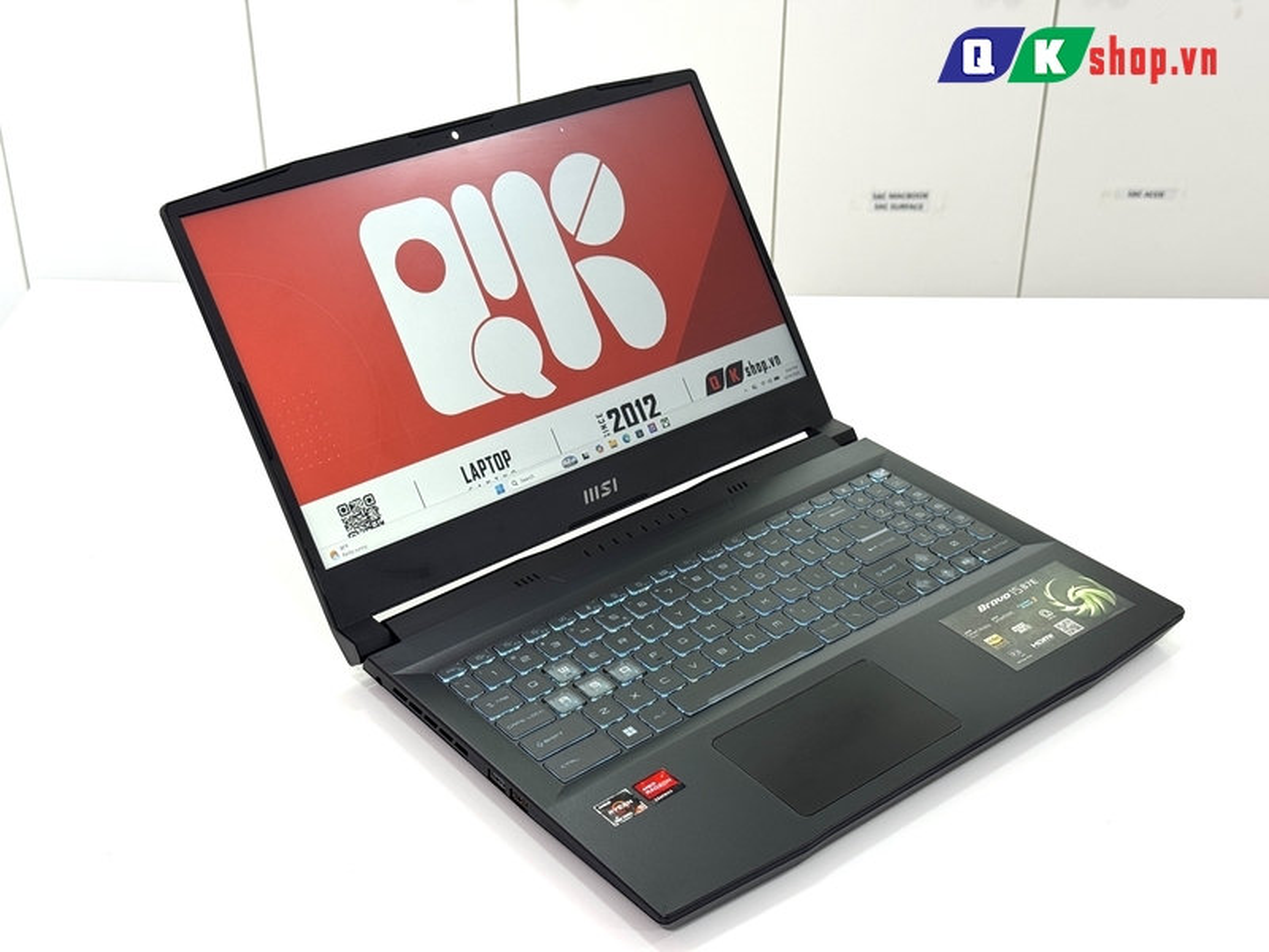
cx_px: 634
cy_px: 476
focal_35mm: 48
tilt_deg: -30.3
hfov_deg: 39.7
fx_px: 1760
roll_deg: +1.0
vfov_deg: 30.3
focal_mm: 6.76
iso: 50
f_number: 1.78
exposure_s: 1/100
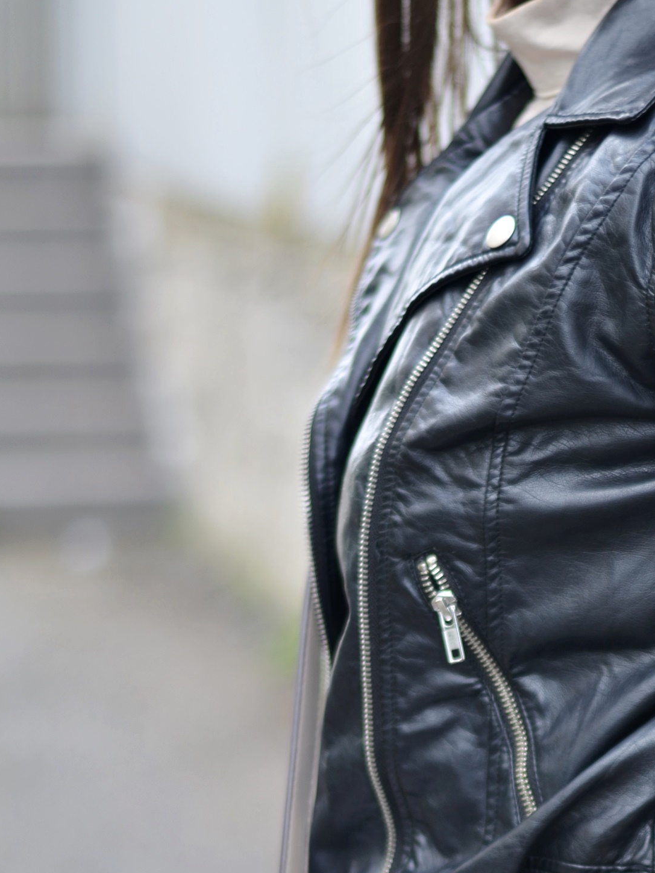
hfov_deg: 9.8
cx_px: 599
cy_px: 803
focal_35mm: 150
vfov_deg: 13.0
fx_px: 3784
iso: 100
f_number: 1.8
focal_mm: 50
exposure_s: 1/640
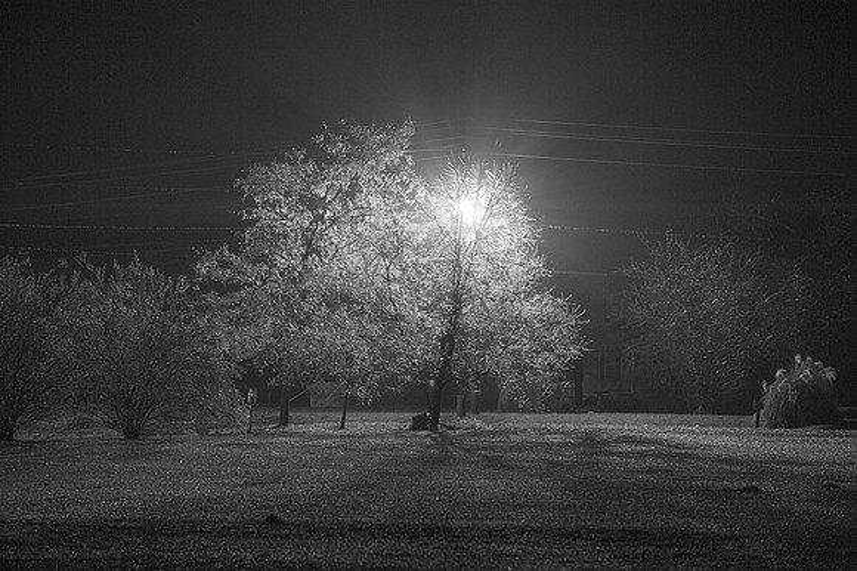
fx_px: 3212
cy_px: 286
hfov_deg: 15.2
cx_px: 428
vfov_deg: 10.1
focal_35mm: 135
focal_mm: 135
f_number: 3.5
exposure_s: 1/2.5
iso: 200
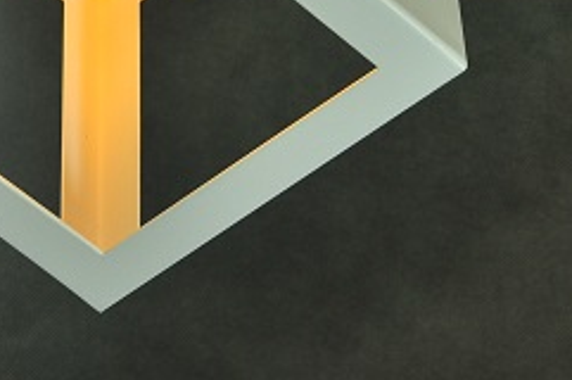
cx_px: 138
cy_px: -241
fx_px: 3549
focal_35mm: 224
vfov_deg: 6.0
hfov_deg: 9.2
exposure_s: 1/125
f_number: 5.6
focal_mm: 45
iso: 320
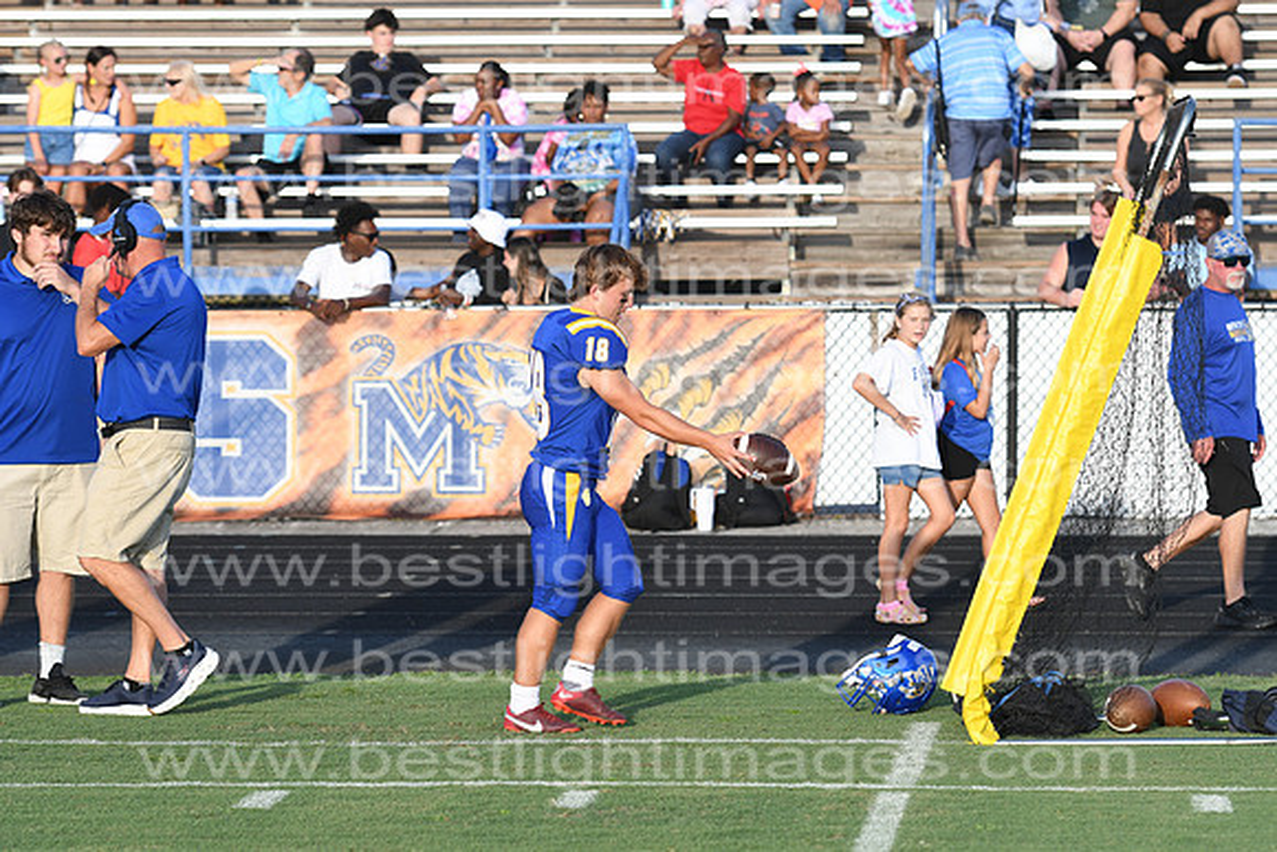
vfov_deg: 7.6
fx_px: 6386
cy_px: 426
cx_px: 638
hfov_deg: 11.4
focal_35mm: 180
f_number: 5.6
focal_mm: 120
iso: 125
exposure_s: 1/500
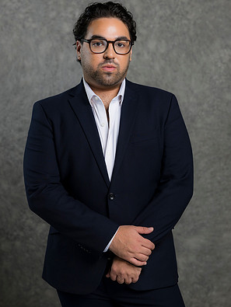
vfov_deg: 21.1
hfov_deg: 15.9
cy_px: 144
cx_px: 115
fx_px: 826
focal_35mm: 93
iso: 125
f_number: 5
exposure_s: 1/200
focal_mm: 85
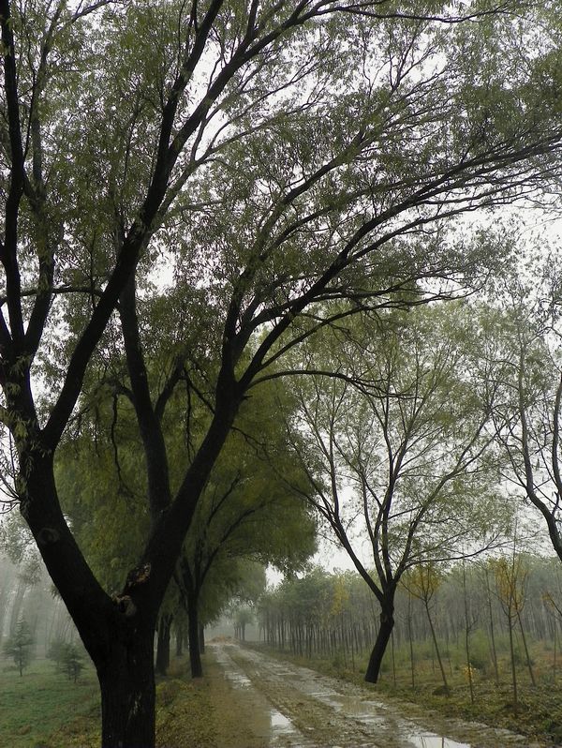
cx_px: 281
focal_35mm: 32
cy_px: 374
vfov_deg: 56.8
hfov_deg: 44.2
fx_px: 692
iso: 200
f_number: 3.5
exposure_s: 1/30
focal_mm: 5.7
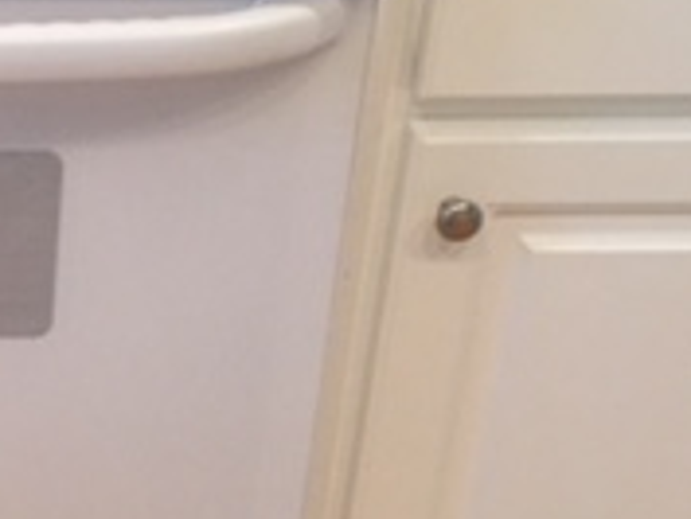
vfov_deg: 14.1
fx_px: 2097
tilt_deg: -30.2
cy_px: 191
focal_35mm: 105
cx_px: -254
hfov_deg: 17.4
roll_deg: -0.4
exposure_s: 1/30
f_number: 2.2
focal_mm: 4.15
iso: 160
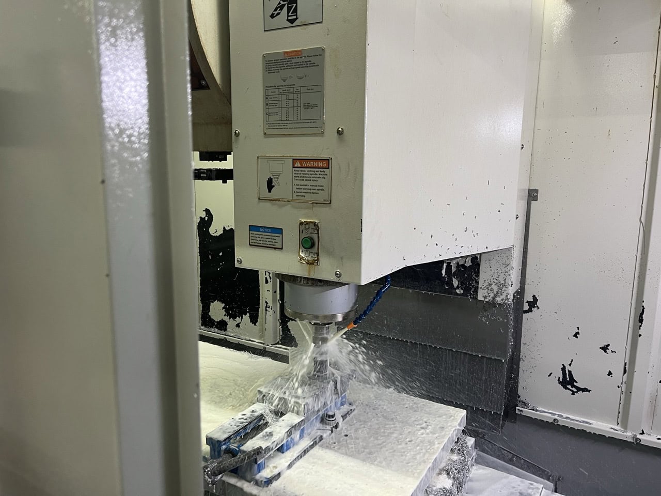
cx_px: 330
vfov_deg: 53.1
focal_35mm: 26
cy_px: 248
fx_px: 496
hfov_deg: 67.3
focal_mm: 5.1
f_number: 1.6
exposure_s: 1/60
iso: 125
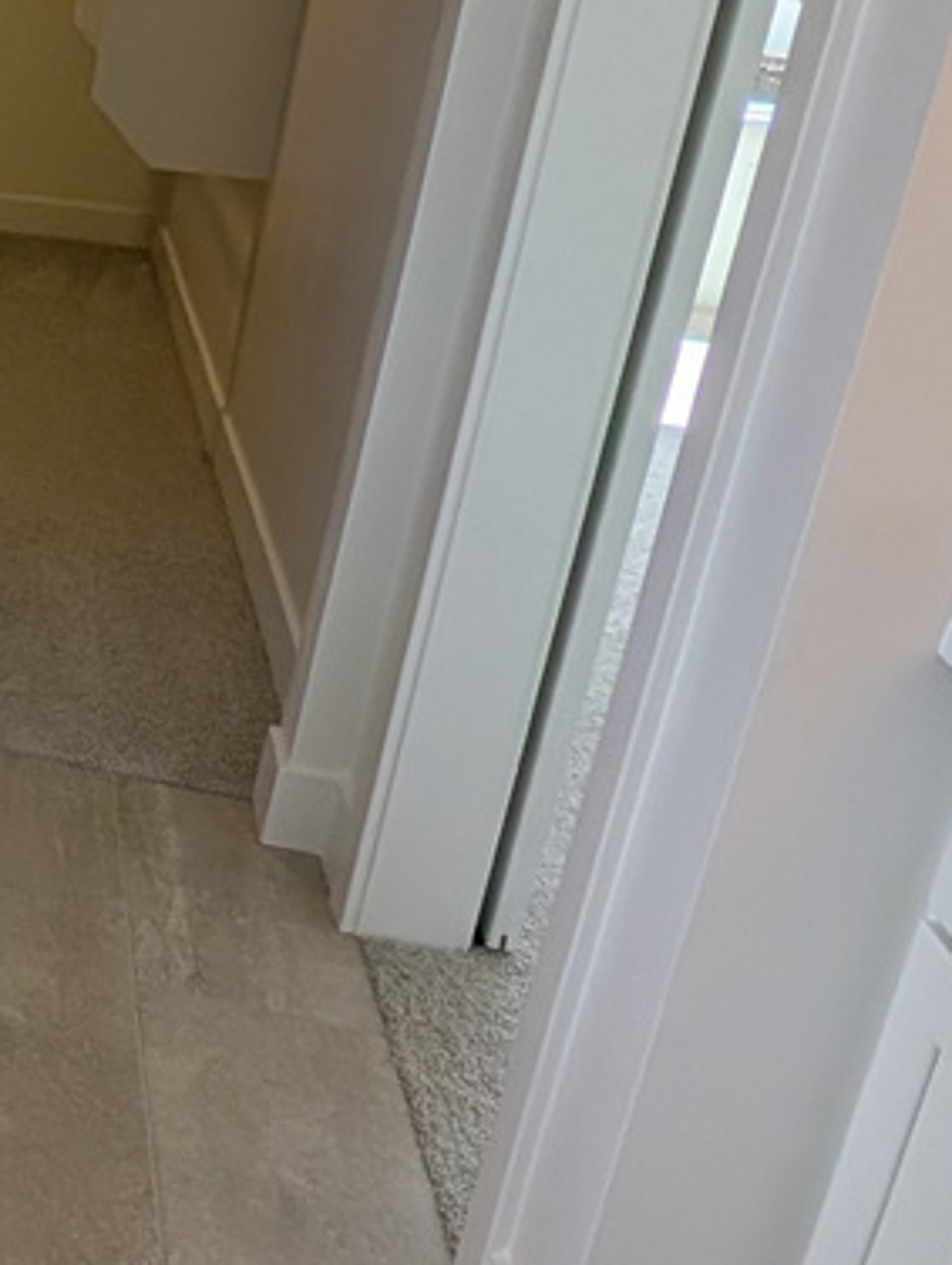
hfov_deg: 20.8
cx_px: -752
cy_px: 373
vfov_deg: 38.2
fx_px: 1793
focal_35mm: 49
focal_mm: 2.02
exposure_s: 1/900
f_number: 1.7
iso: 54
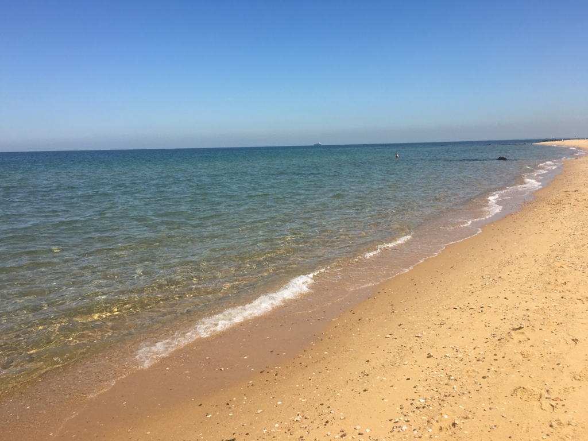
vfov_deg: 48.2
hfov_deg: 61.7
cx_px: 294
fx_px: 493
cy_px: 220
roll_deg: +1.3
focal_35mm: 29
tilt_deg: -7.0
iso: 25
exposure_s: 1/2024
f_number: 2.2
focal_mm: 4.15
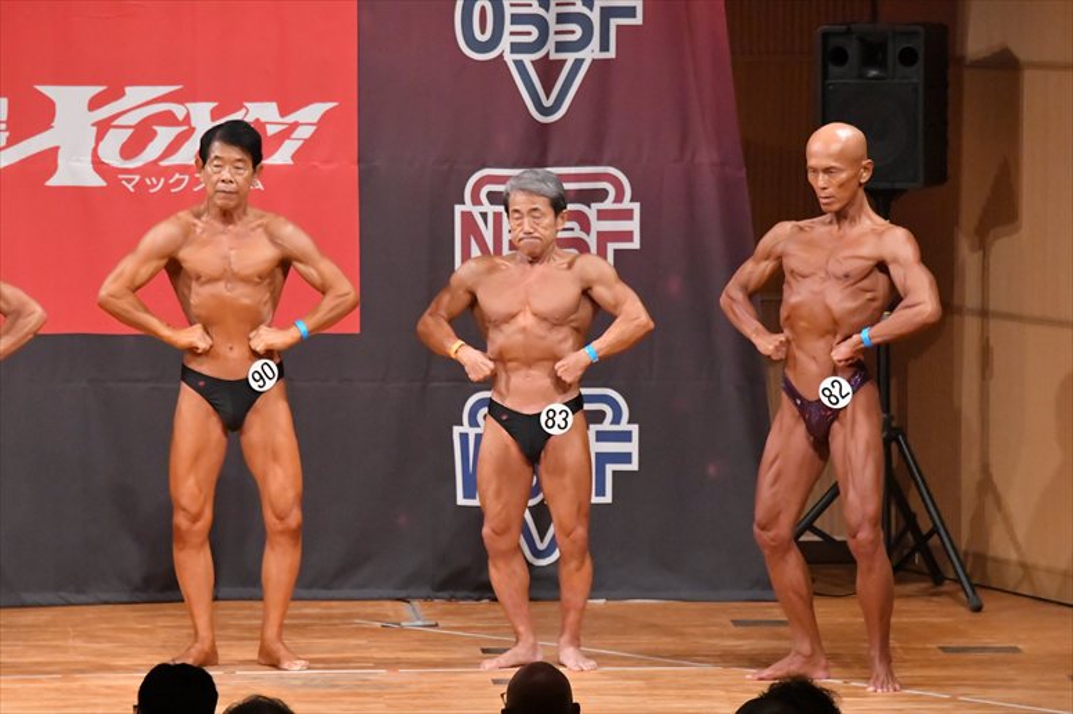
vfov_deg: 5.4
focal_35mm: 255
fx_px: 7597
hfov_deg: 8.1
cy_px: 357
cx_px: 536
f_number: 5.6
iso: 11400
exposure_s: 1/400
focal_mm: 170
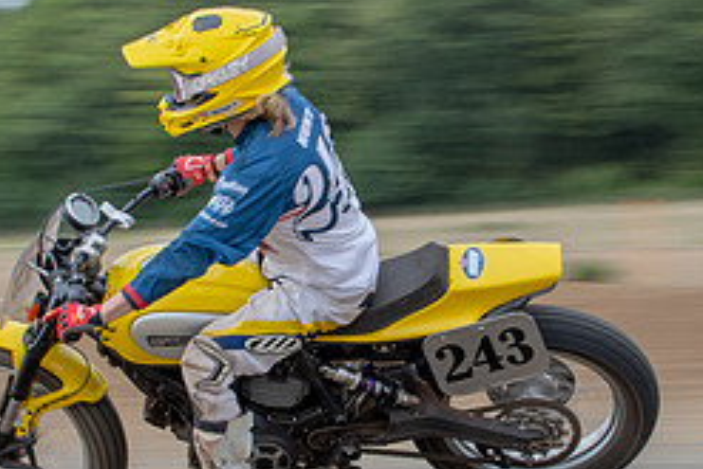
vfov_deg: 7.2
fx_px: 3732
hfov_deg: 10.8
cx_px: 392
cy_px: 192
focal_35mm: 191
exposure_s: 1/125
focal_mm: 44
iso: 320
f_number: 8
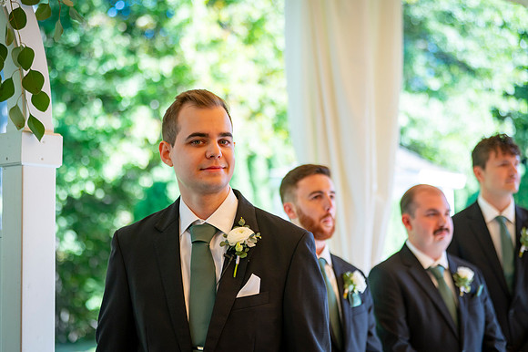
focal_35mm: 71
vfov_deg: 19.1
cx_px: 264
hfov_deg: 28.3
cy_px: 176
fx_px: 1047
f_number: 2.8
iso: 640
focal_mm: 70
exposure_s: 1/640
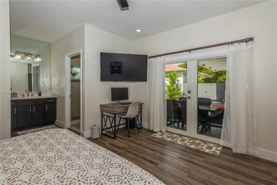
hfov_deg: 93.3
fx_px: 131
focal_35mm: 17
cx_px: 138
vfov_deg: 70.4
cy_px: 92
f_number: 8
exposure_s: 1/100
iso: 200
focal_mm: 17
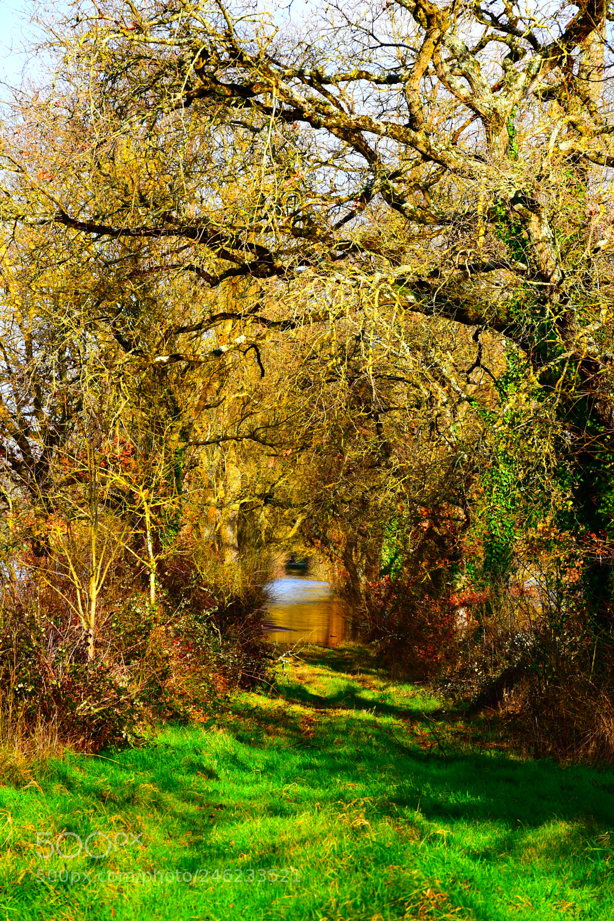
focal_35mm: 112
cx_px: 307
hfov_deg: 12.2
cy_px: 460
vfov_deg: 18.2
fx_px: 2877
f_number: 8
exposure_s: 1/250
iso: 200
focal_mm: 75
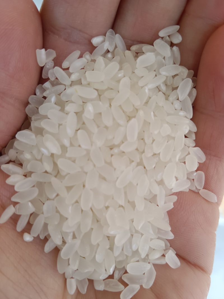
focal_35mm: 26
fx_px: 224
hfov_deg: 53.1
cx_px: 112
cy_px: 150
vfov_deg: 67.3
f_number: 1.8
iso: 412
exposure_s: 1/100
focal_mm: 3.96
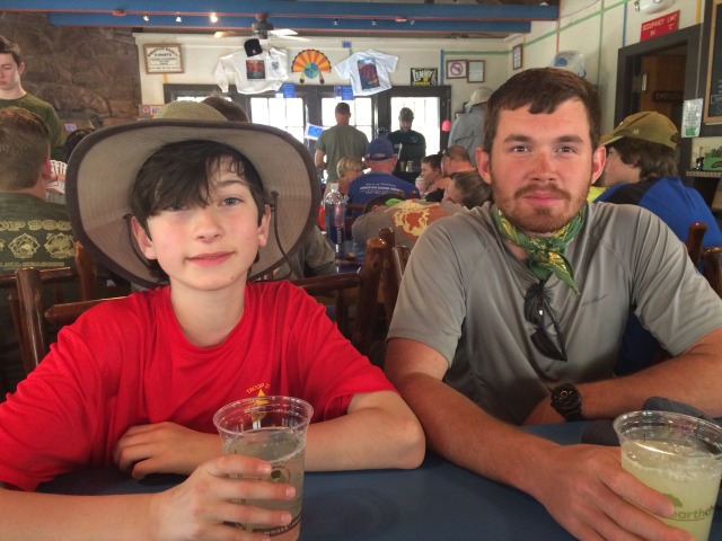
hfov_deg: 61.7
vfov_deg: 48.2
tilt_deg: -11.7
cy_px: 270
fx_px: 605
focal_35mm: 29
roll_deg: +1.4
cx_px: 361
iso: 200
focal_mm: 4.15
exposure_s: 1/30
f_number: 2.2
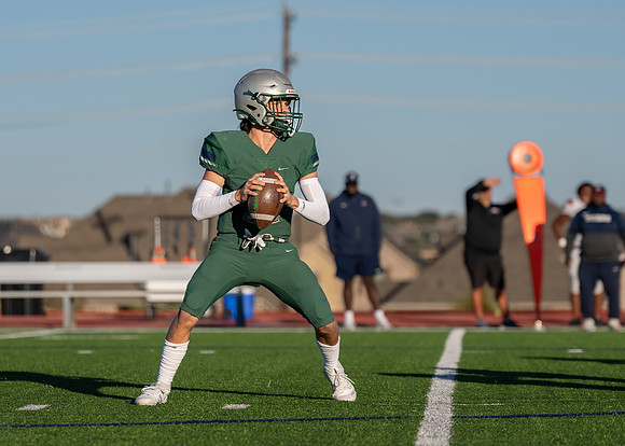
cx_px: 297
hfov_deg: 8.5
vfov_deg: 6.1
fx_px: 4208
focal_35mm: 237
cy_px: 197
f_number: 2.8
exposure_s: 1/3200
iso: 100
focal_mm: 135
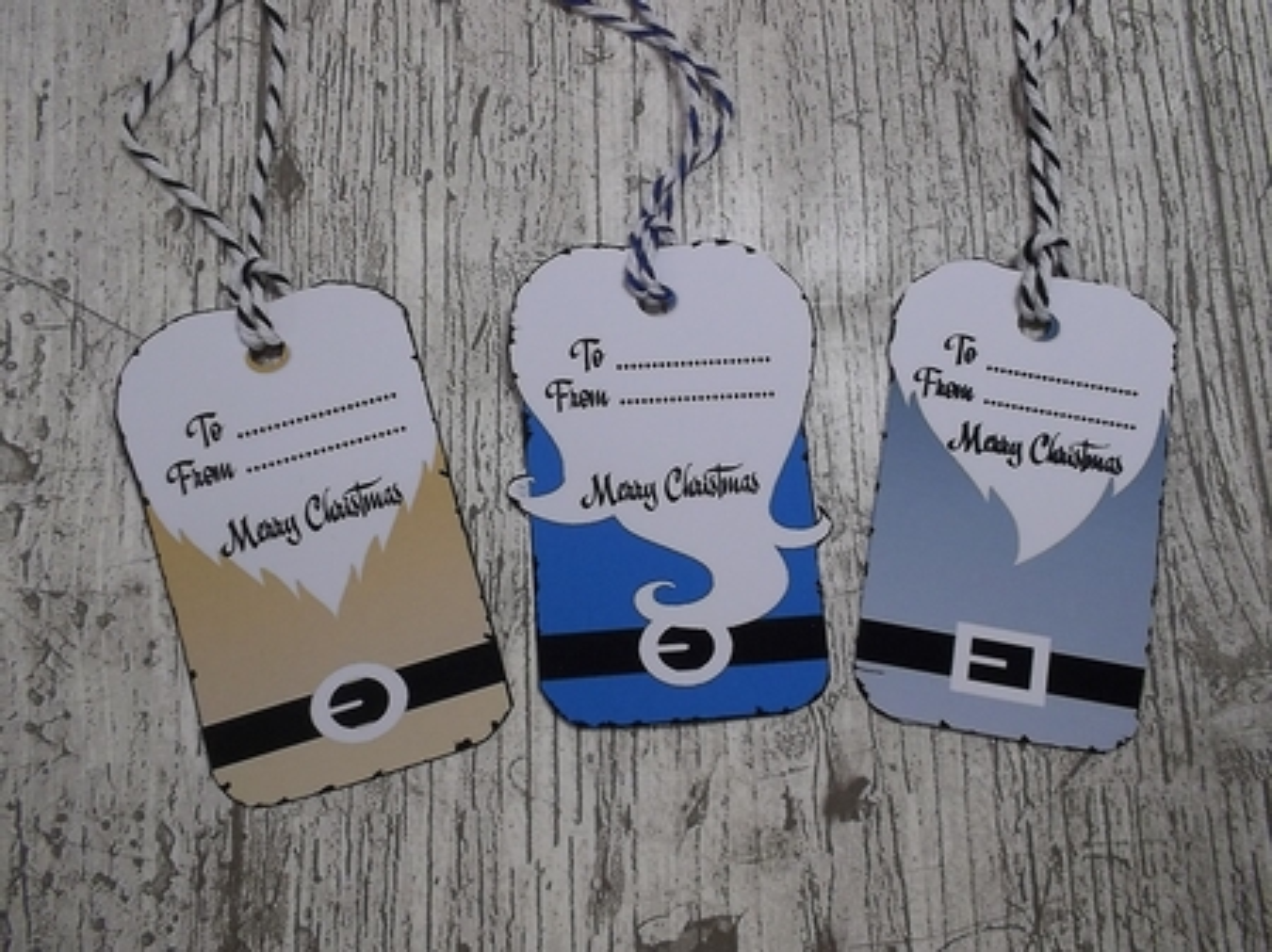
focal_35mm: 29
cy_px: 476
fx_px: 1065
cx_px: 636
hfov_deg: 61.7
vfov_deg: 48.2
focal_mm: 4.1
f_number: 3.3
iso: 106
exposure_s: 1/30
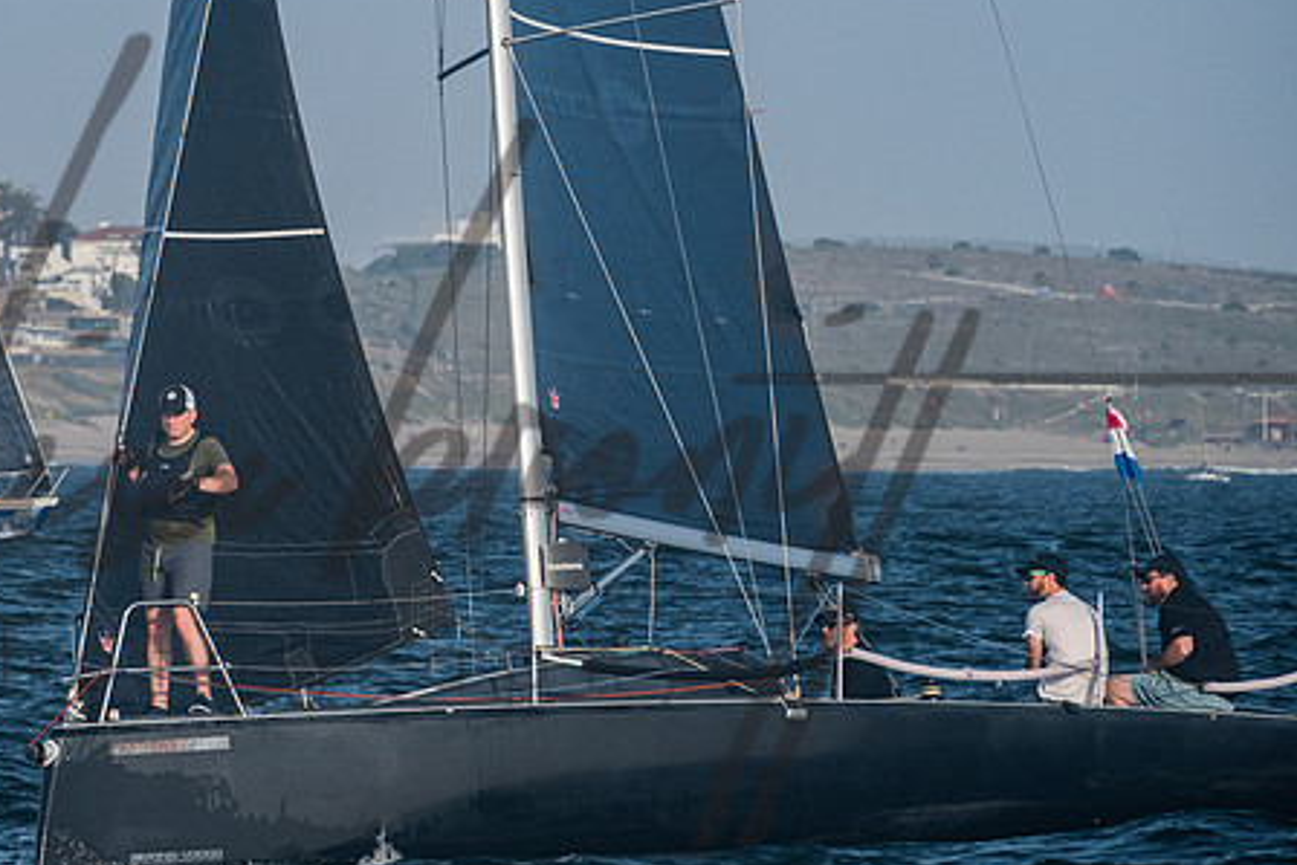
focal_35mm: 394
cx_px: 155
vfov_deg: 3.5
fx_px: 14199
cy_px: 316
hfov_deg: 5.2
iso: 400
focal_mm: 200
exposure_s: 1/1000
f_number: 8
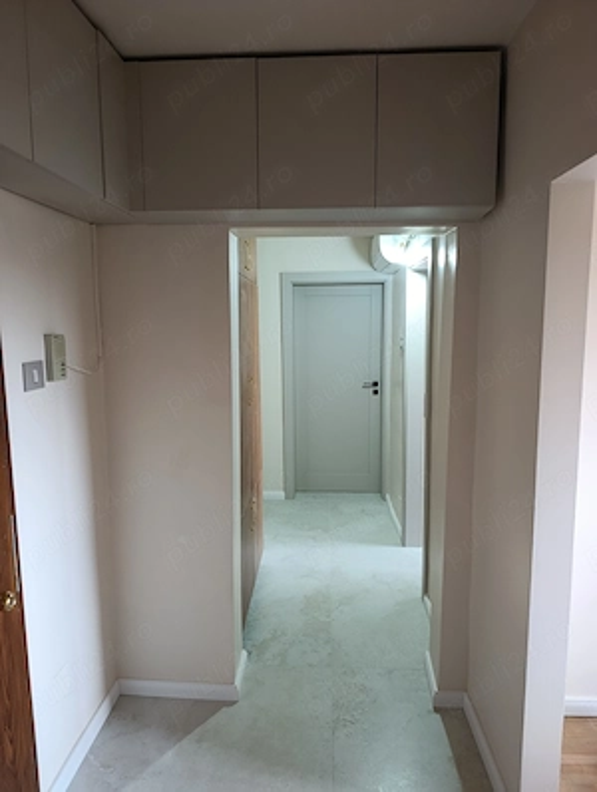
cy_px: 396
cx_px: 298
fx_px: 527
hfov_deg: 59.0
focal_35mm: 23
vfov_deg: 73.8
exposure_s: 1/50
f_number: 1.65
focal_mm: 6.11
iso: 963
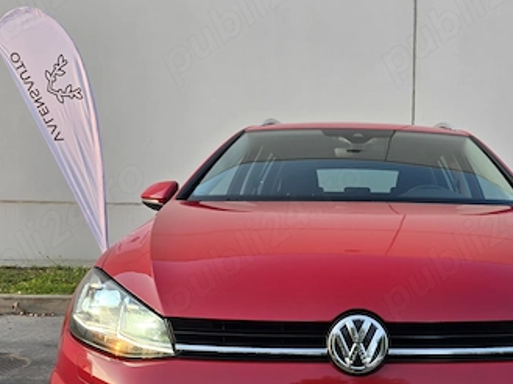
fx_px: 622
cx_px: 371
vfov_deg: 34.0
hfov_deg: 43.7
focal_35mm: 42
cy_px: 256
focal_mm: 6.3
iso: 25
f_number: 1.7
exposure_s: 1/63.3
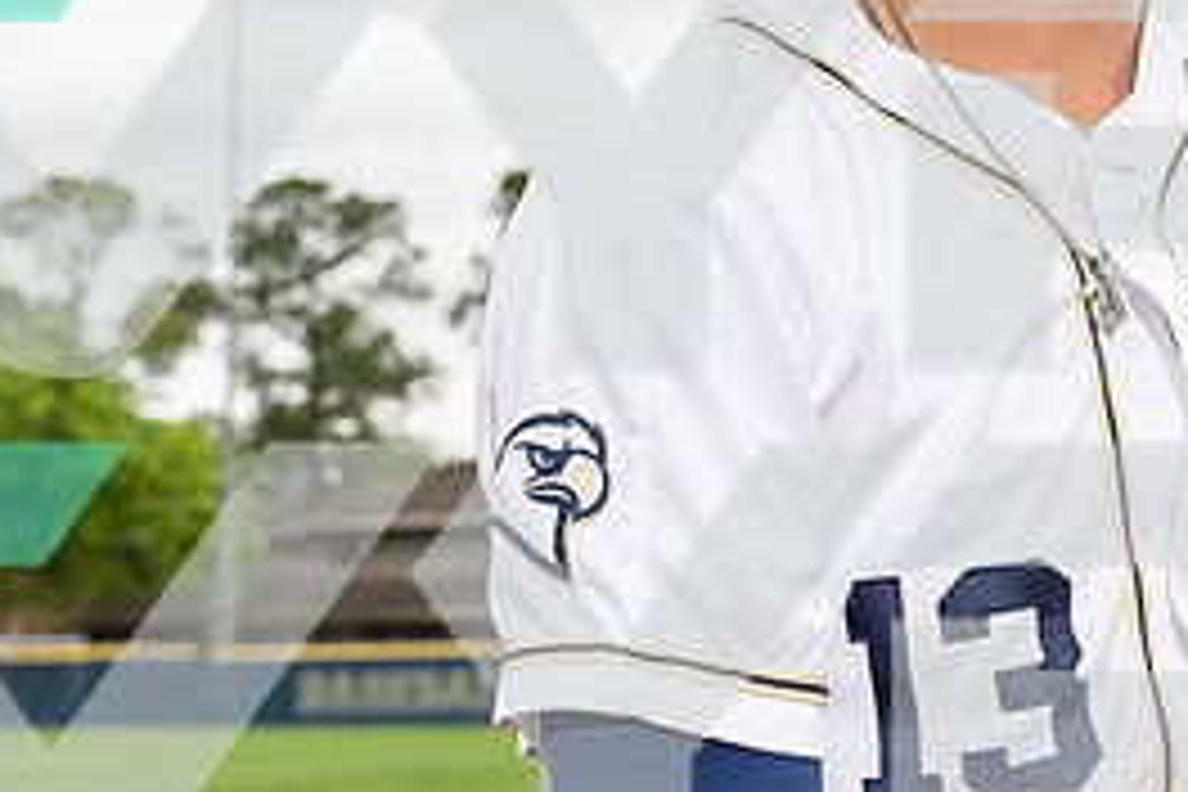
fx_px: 3333
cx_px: 819
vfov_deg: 13.5
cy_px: 137
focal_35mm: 101
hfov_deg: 20.1
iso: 200
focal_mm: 46
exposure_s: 1/250
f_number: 6.3
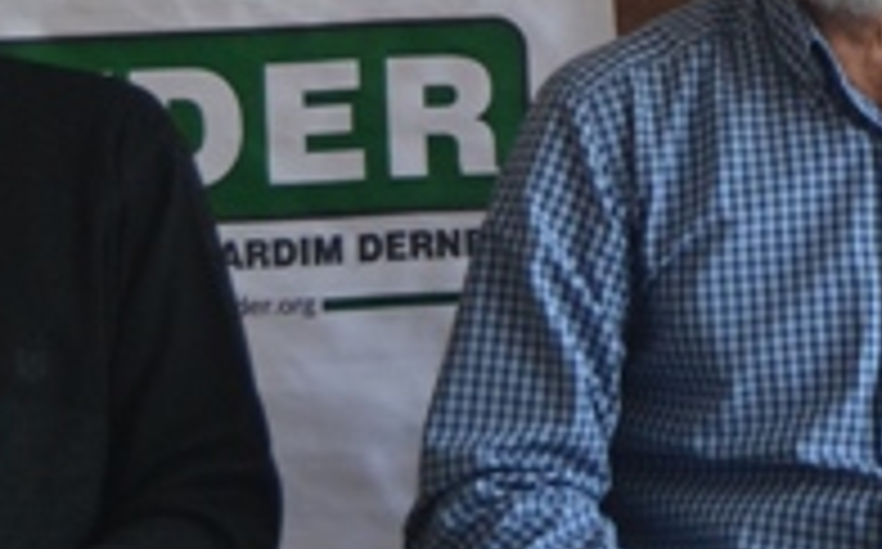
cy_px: -83
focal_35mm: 160
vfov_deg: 8.1
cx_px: 922
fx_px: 3842
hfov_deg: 12.9
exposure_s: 1/60
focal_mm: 32
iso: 900
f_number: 4.5
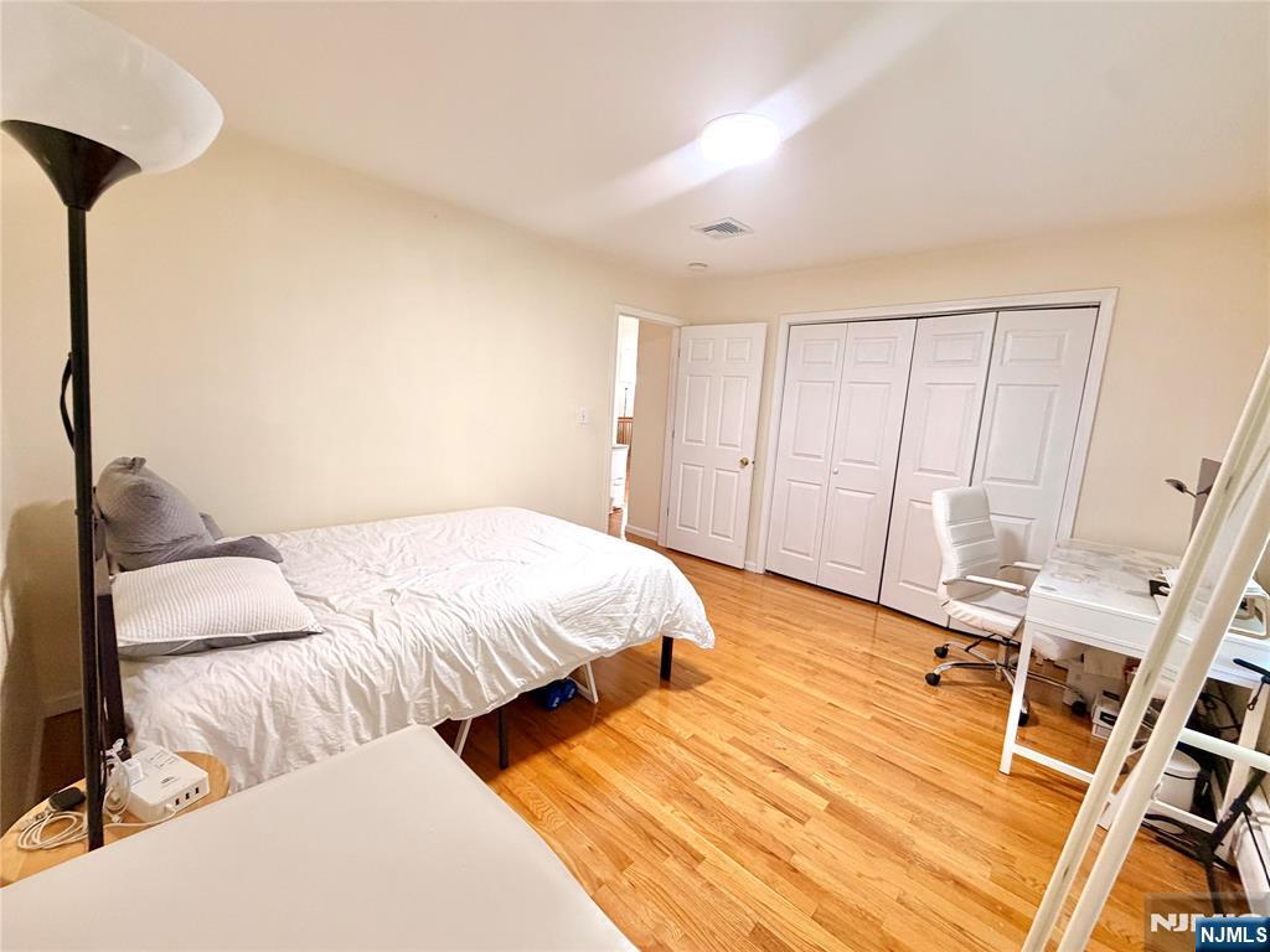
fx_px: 514
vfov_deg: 85.7
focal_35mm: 14
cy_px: 476
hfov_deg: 102.1
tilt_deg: -8.7
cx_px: 635
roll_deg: -3.3
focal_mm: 2.22
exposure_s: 1/60
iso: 250
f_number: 2.2
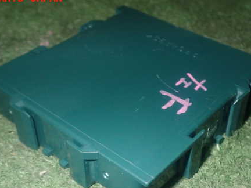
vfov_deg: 25.6
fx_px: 413
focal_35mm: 57
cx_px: 131
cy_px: 121
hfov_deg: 33.8
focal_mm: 7.31
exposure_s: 1/40
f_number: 8
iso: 500
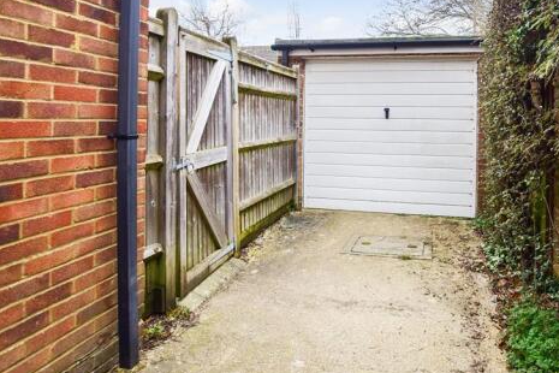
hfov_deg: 71.6
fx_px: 378
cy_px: 114
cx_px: 353
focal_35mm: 24
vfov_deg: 51.1
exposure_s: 1/250
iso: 400
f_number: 7.1
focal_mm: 11.5
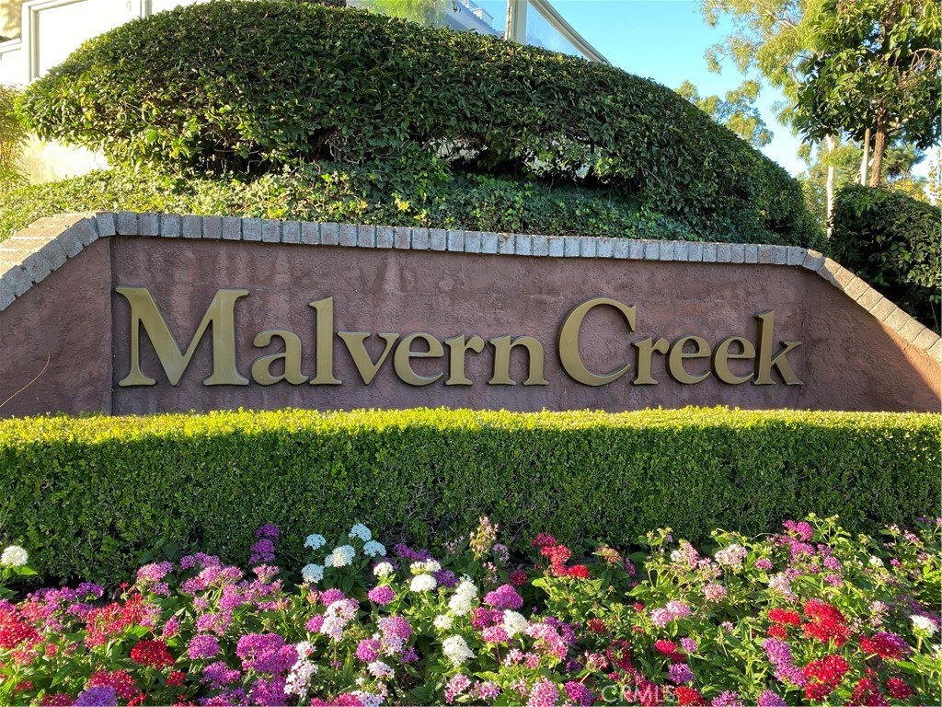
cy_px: 354
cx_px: 471
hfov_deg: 67.3
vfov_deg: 53.1
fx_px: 708
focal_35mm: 26
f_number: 1.8
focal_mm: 4.25
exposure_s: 1/122
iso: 32
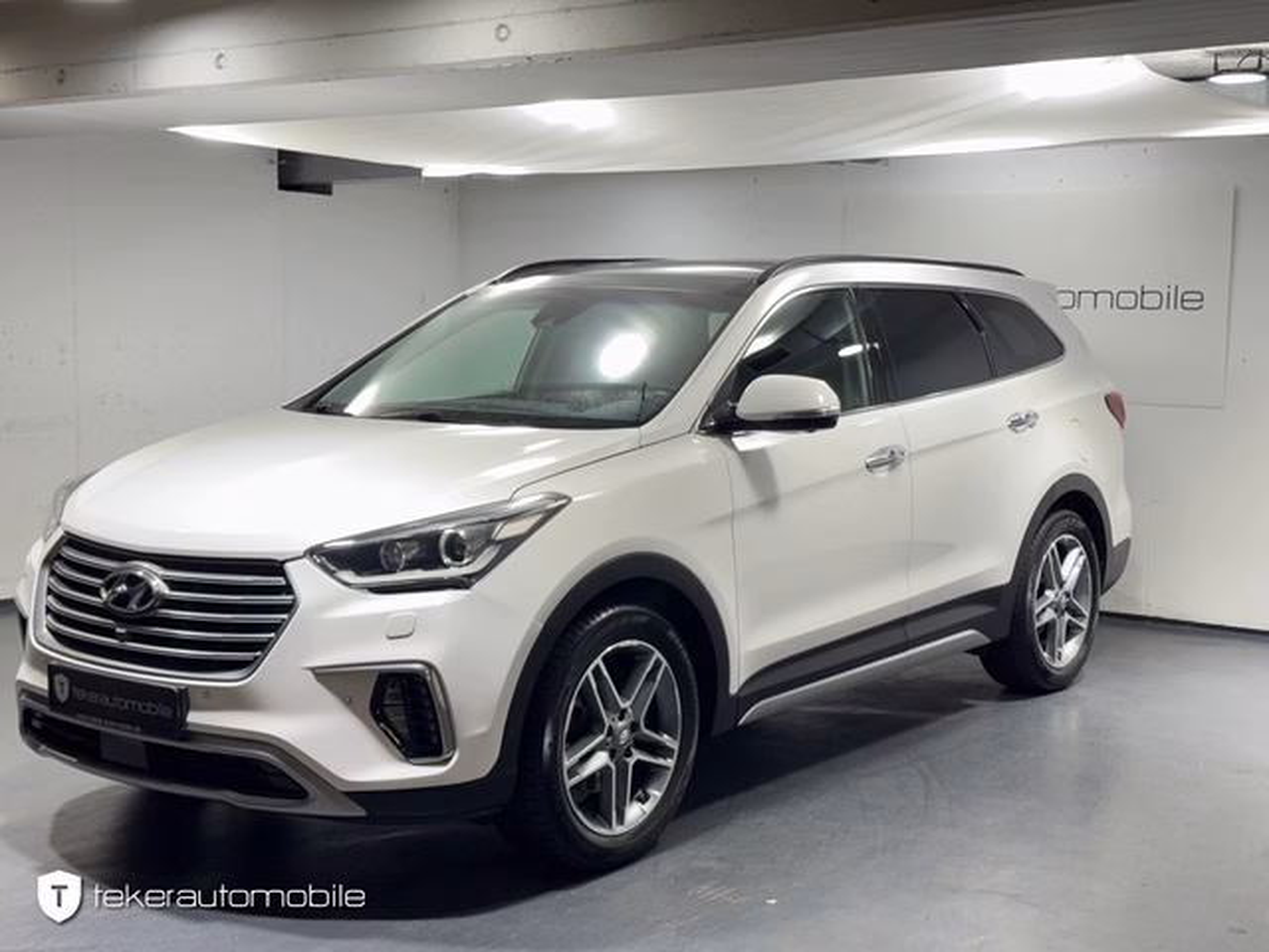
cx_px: 634
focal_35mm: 48
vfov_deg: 30.3
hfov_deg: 39.7
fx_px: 1760
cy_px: 476
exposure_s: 1/50
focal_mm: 6.76
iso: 50
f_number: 1.78
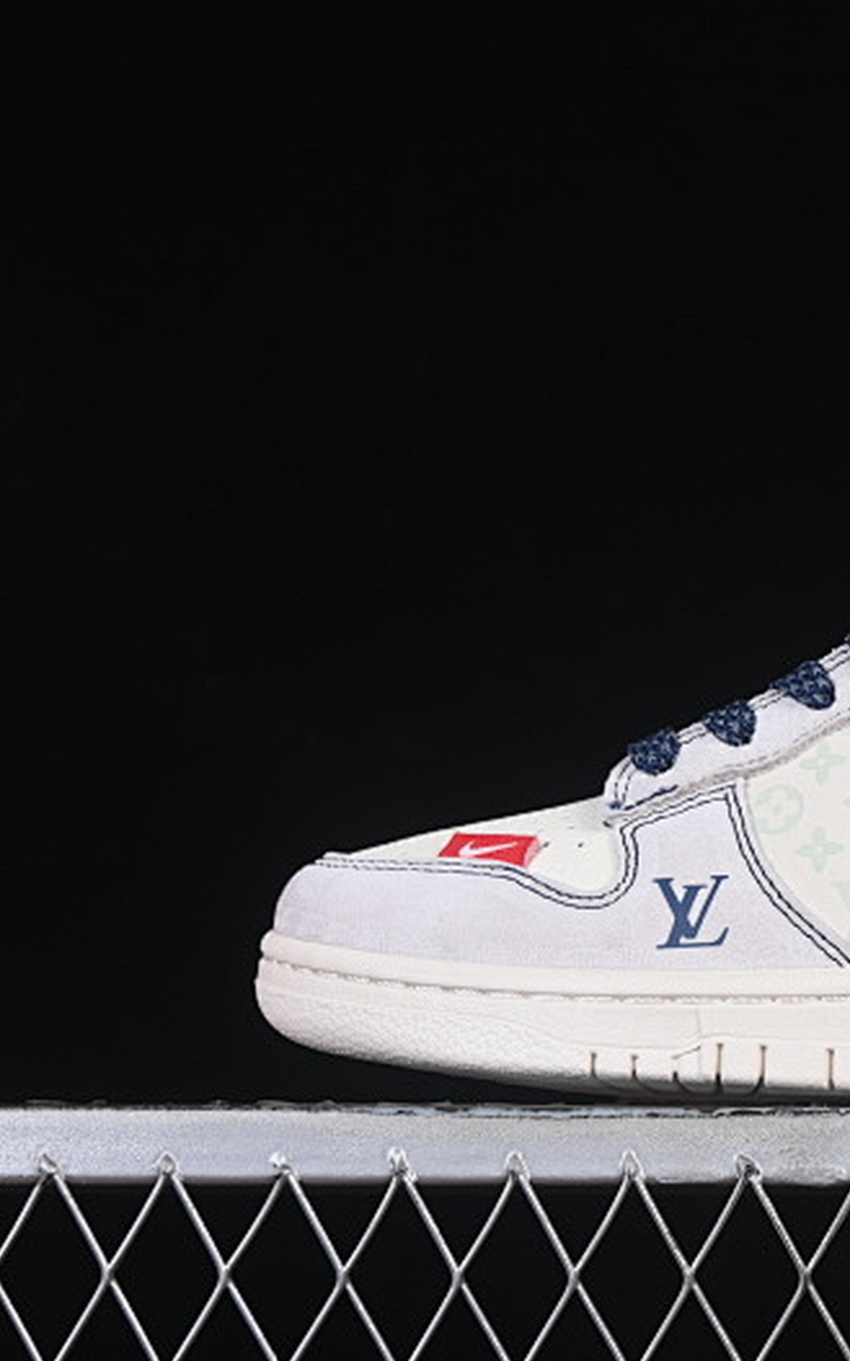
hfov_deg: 11.1
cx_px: 966
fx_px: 4303
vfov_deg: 18.0
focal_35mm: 116
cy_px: 680
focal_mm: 50
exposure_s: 1/80
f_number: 8
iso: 160
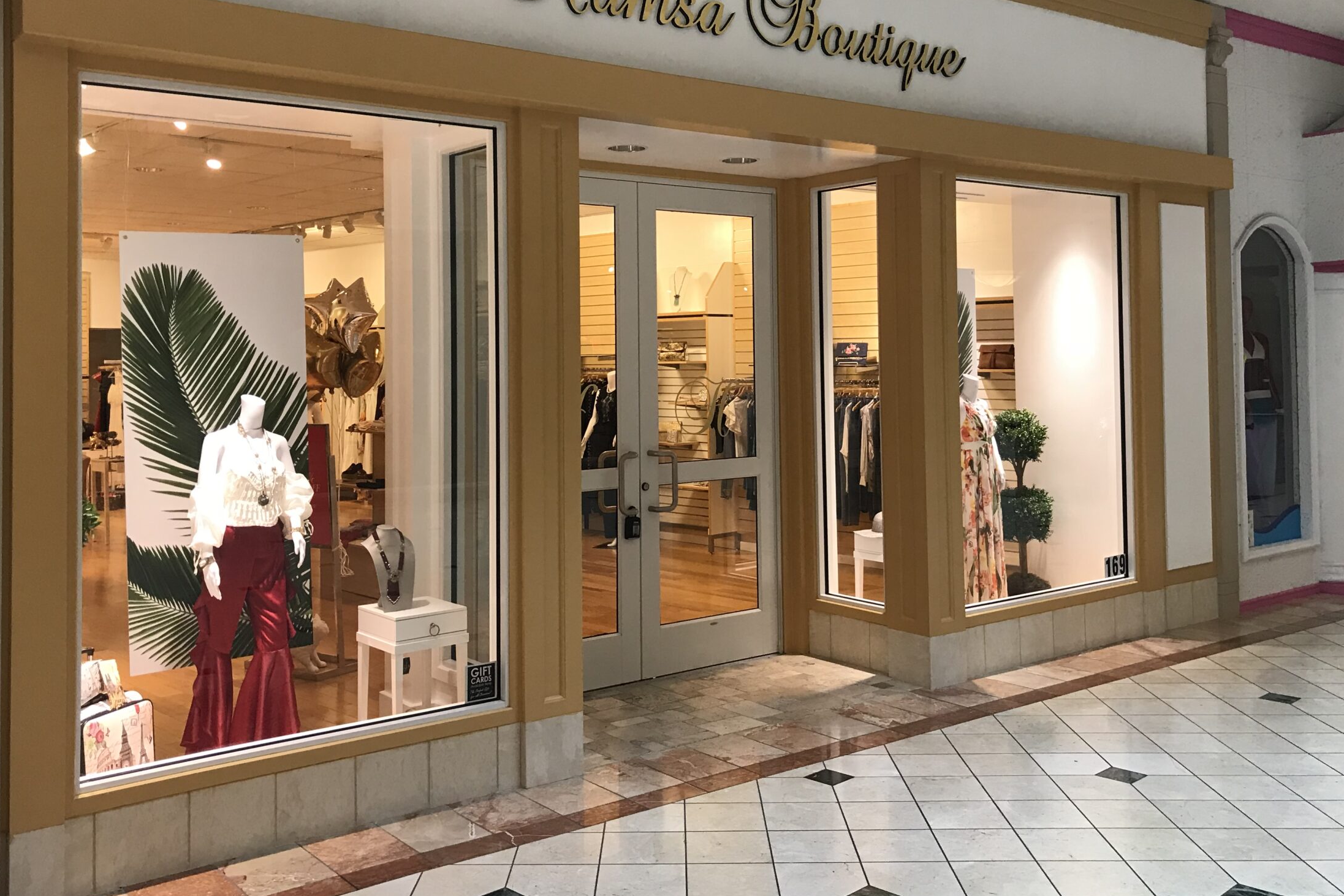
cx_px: 659
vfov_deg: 38.6
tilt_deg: +1.3
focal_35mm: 34
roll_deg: +0.6
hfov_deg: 55.8
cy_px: 333
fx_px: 1269
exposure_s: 1/30
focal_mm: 3.99
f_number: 1.8
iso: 32
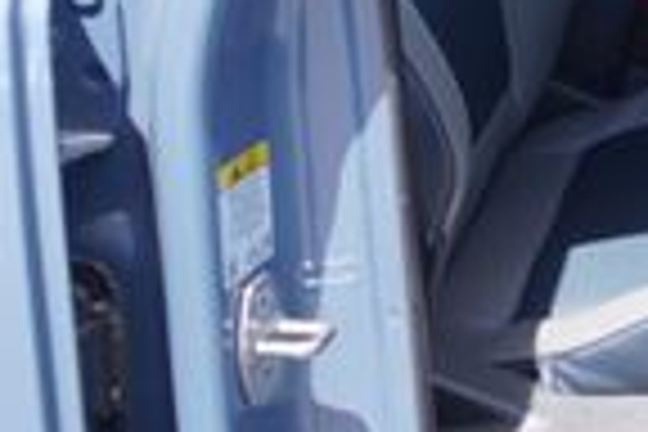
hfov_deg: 16.9
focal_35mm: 107
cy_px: -144
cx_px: 1030
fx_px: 1926
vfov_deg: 12.4
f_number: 5.6
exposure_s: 1/125
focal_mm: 16
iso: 100
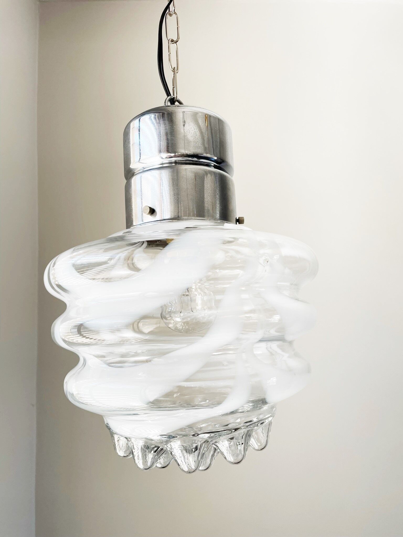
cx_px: 202
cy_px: 268
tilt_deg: +5.6
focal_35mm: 26
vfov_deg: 67.3
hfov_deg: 53.1
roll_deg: +2.8
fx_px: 404
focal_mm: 4.2
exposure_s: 1/291
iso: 32
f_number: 1.6
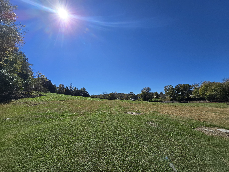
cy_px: 86
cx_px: 114
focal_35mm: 13
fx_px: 86
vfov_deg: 89.9
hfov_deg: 106.2
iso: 50
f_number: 2.2
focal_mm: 2.2
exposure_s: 1/3598
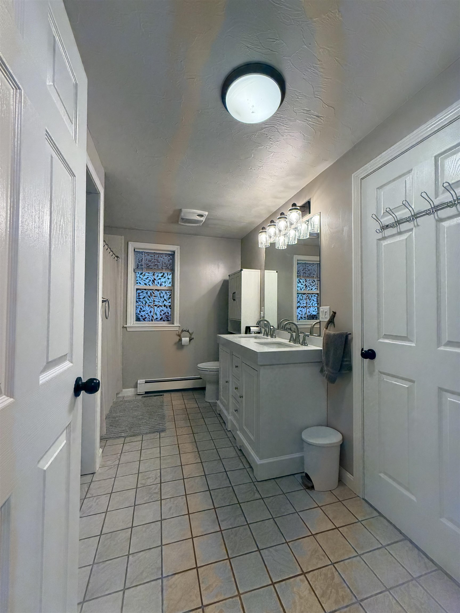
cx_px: 230
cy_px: 306
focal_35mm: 14
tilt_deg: +0.8
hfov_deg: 85.7
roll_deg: -0.1
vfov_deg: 102.1
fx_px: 248
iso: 200
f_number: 2.2
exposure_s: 1/60
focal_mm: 2.22
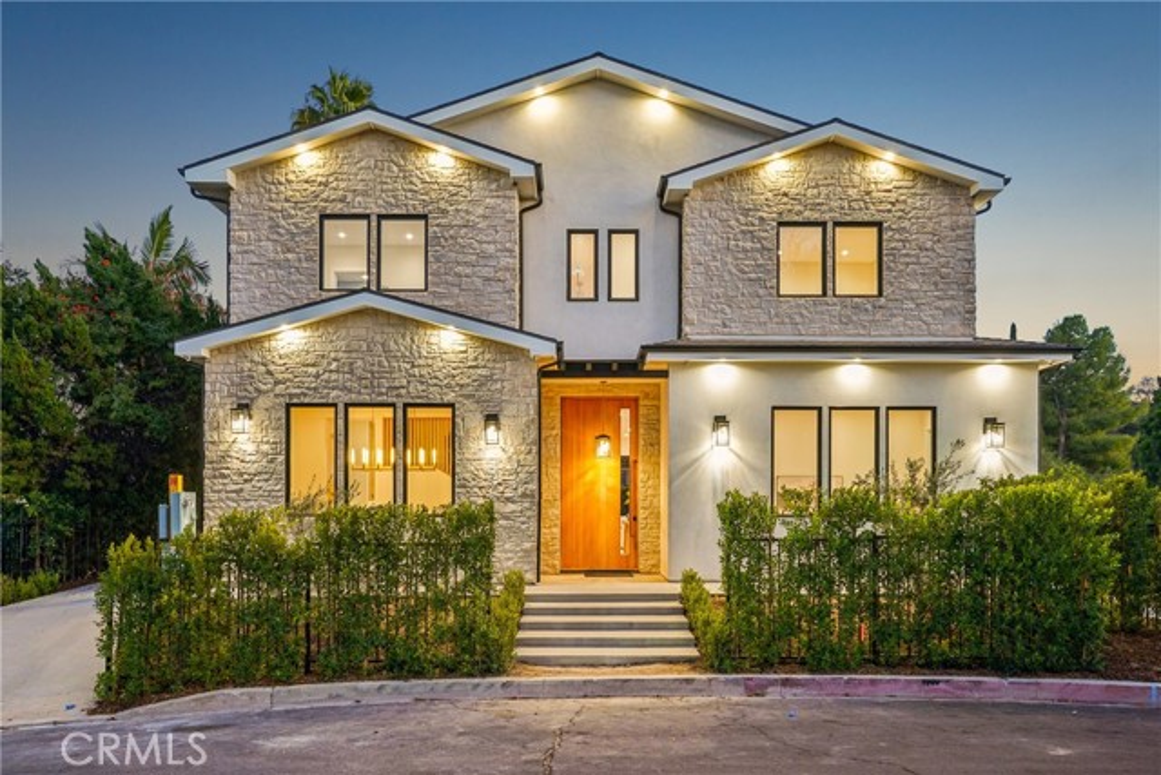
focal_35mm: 24
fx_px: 774
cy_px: 388
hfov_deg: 73.7
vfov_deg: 53.2
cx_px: 580
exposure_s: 1/8
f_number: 8
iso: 800
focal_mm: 24
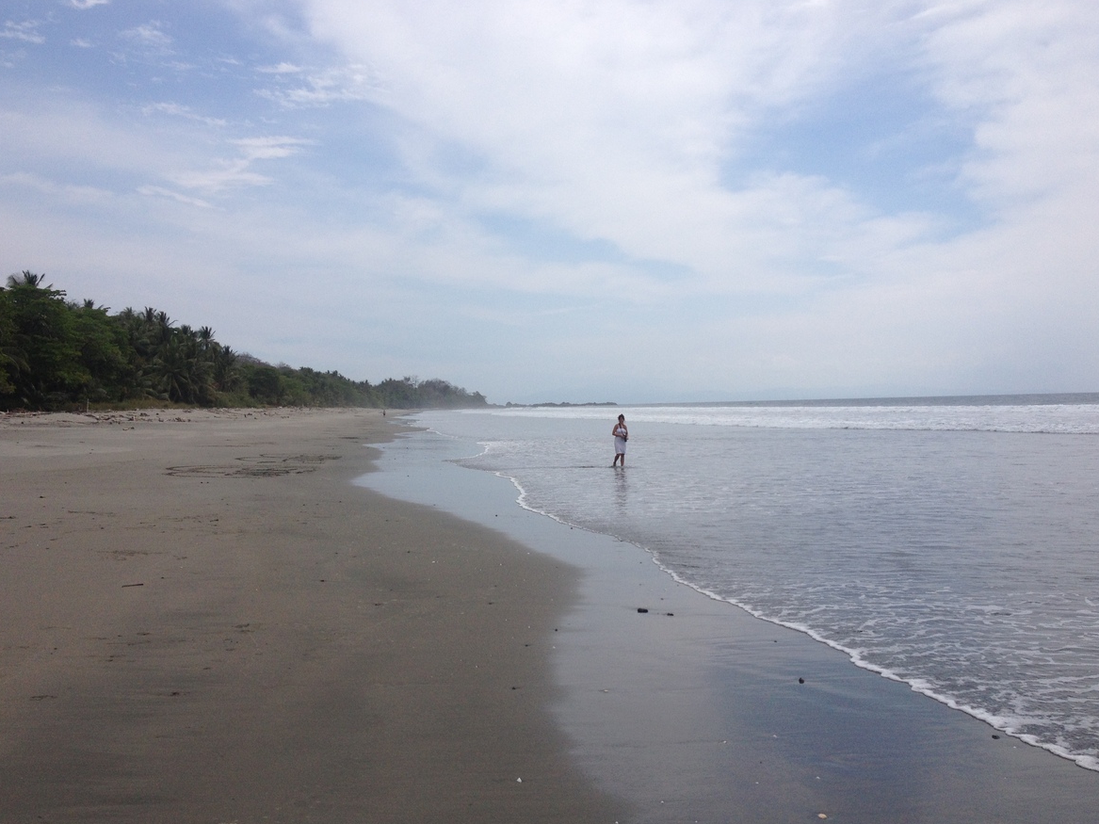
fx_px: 1143
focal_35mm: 36
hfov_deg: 51.4
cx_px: 552
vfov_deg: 39.6
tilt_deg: -2.7
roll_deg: +2.0
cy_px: 408
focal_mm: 4.28
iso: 50
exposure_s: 1/3953
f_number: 2.4
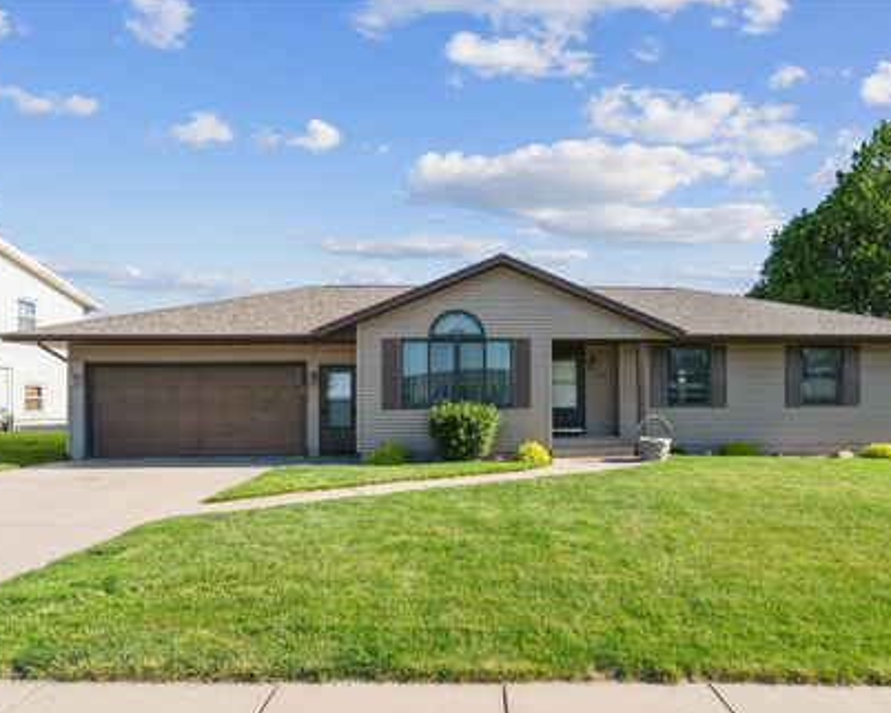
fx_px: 554
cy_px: 364
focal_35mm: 21
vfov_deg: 65.6
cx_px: 485
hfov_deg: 77.4
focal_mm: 18
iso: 400
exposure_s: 1/1000
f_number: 8
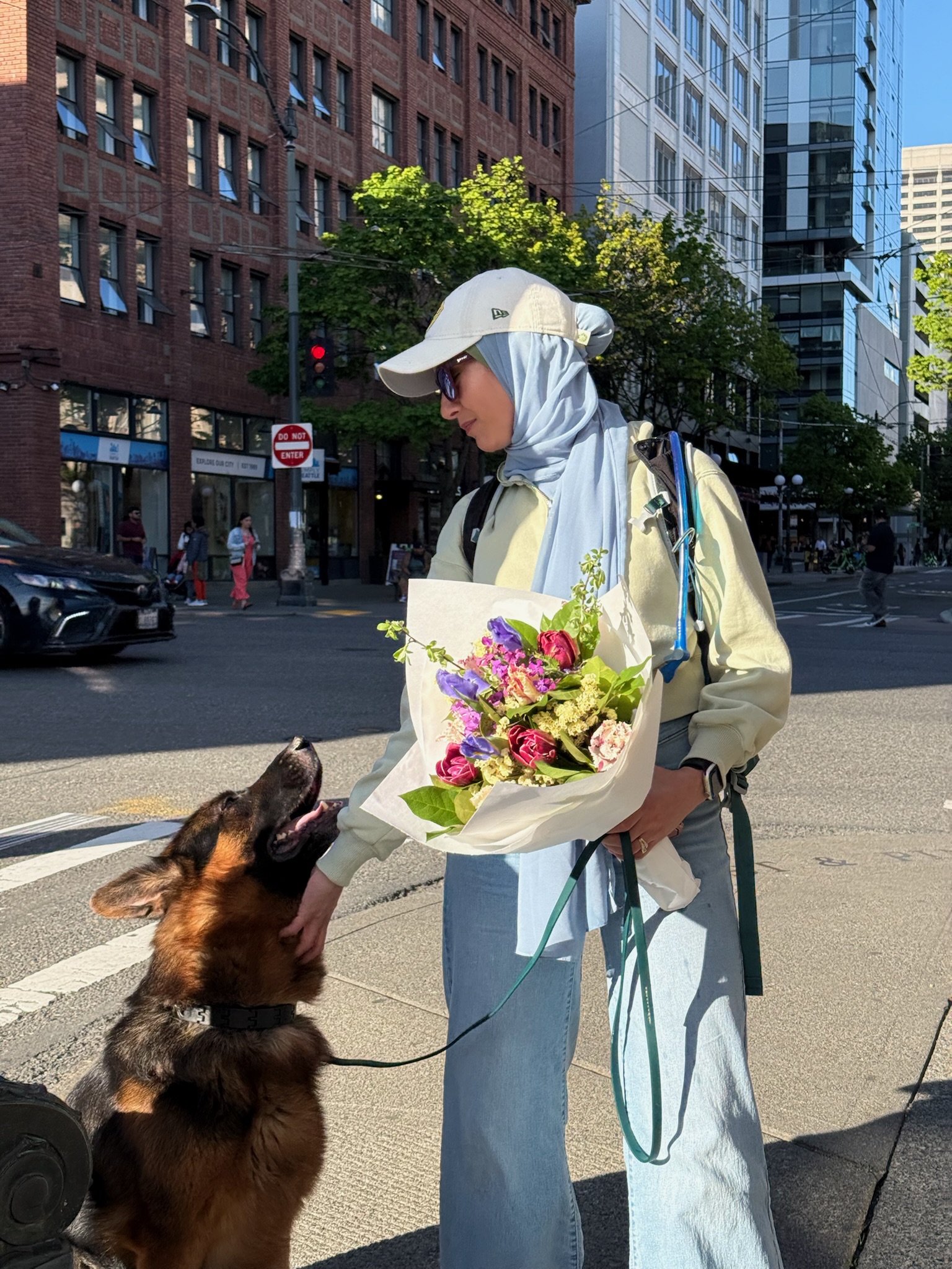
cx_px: 476
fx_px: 1760
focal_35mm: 48
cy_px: 634
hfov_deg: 30.3
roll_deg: -0.8
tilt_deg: -1.4
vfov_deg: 39.7
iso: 100
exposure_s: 1/2667
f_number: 1.78
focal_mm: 6.76
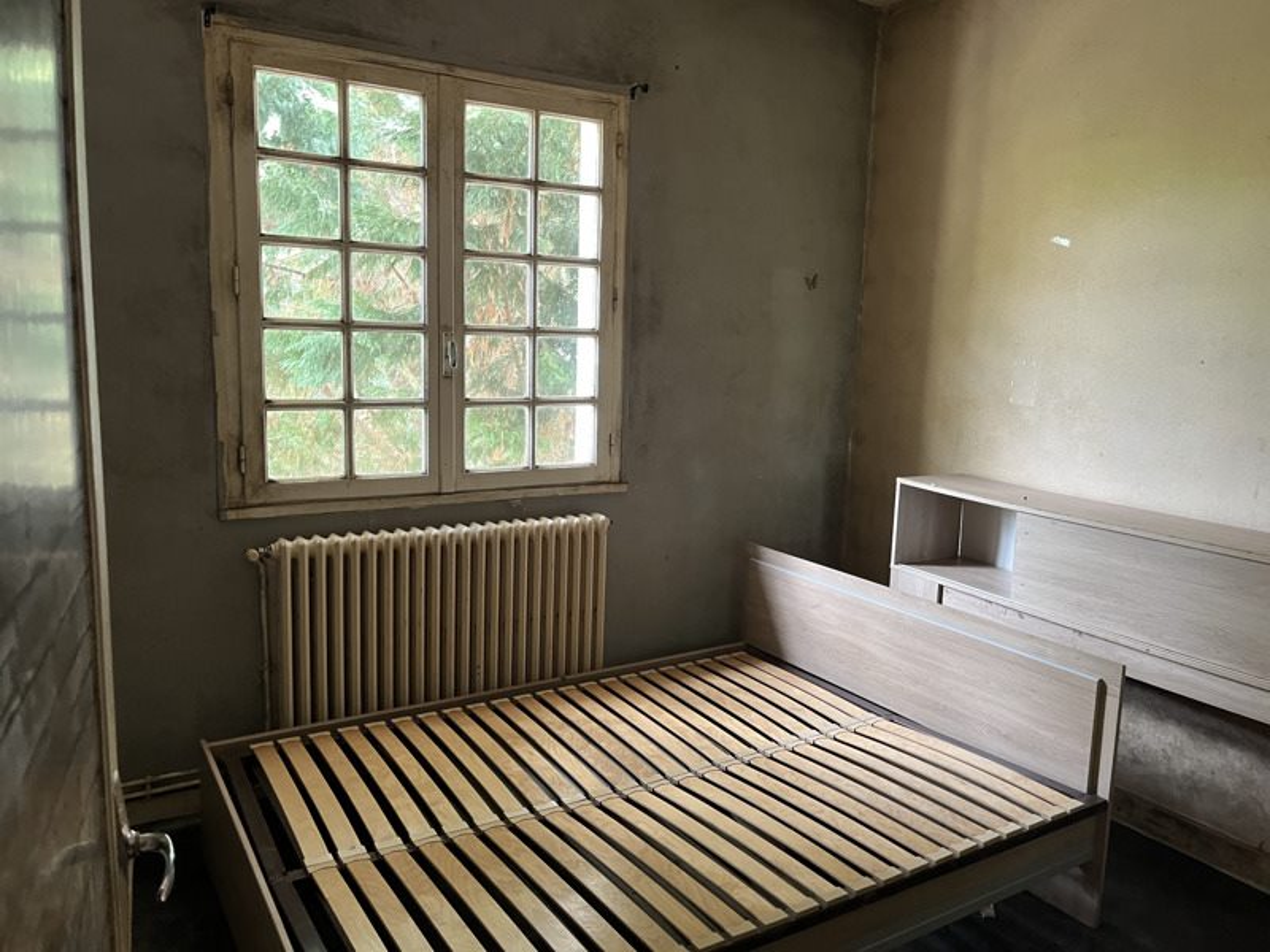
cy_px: 476
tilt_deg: -5.9
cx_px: 635
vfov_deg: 53.1
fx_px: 954
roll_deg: -0.8
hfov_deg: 67.3
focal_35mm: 26
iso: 250
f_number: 1.6
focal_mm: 5.1
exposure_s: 1/60
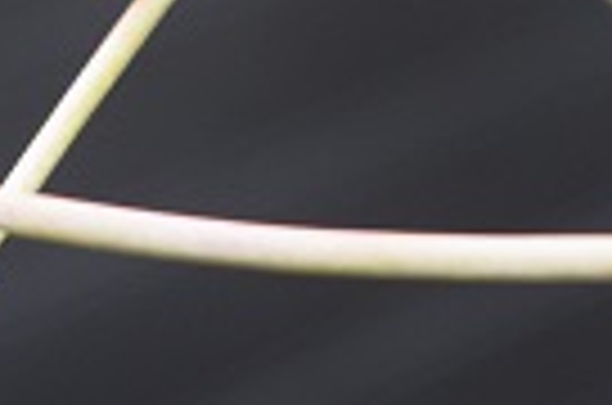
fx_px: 6194
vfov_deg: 3.7
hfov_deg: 5.6
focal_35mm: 365
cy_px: 220
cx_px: -504
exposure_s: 1/60
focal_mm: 55
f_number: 5.6
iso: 900
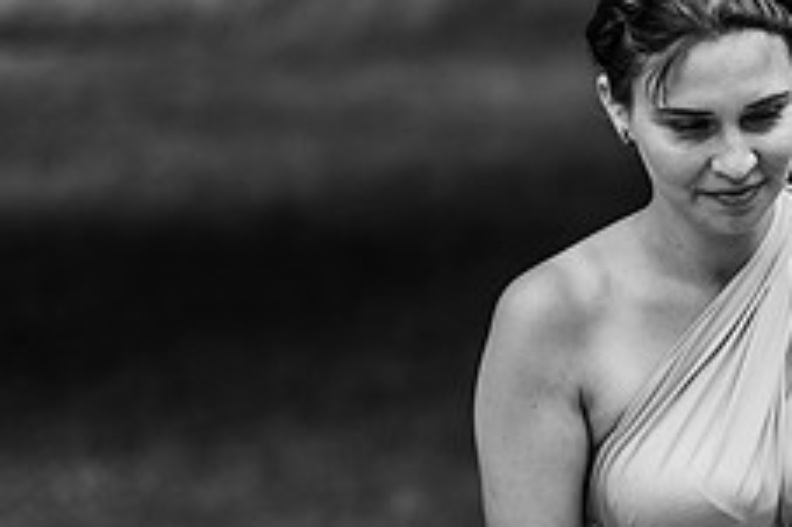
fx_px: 4770
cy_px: 440
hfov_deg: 9.4
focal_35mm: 217
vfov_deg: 6.3
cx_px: 900
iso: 100
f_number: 2
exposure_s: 1/2500
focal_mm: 85
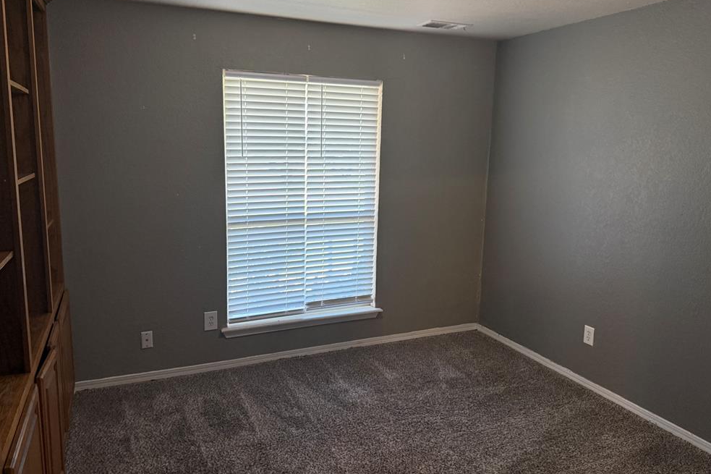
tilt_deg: -5.5
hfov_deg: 69.4
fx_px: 513
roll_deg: -1.1
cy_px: 221
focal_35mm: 26
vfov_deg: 49.5
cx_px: 347
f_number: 1.78
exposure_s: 1/120
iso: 320
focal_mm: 6.76
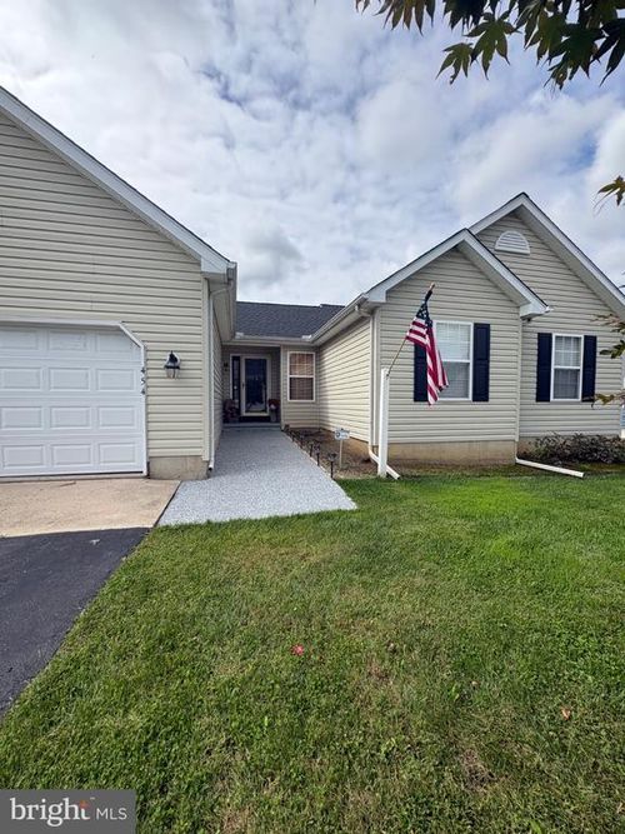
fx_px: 337
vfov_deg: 102.1
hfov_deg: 85.7
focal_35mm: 14
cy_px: 417
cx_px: 312
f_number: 2.2
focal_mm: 2.22
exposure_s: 1/1637
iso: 50
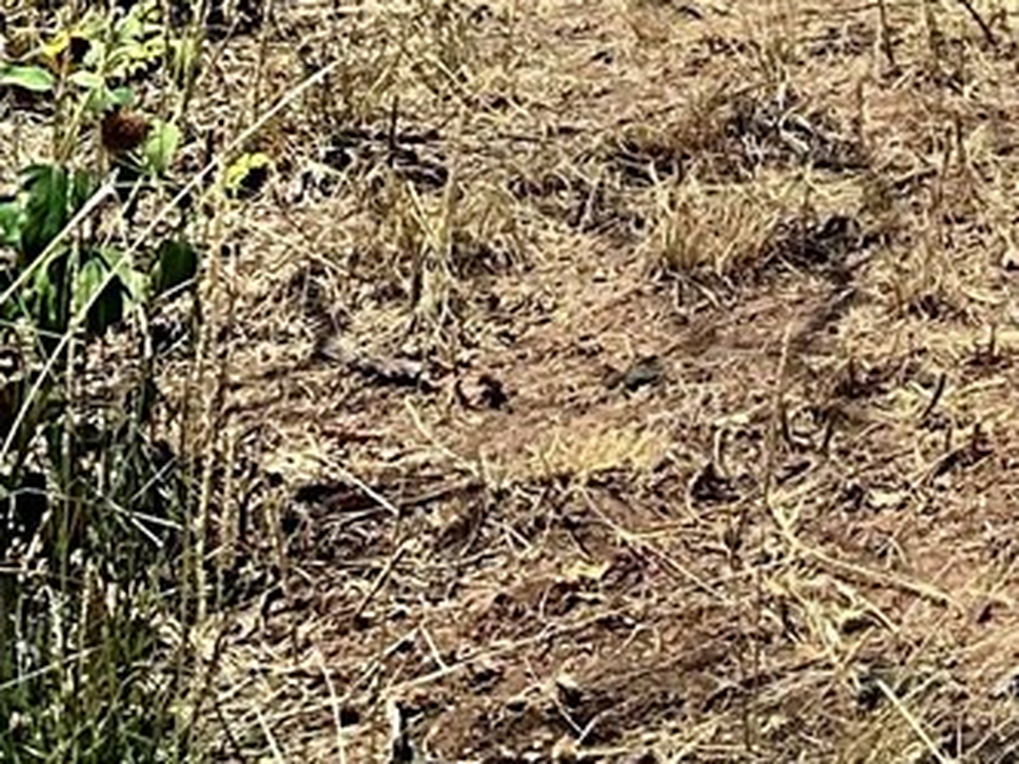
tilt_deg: +2.3
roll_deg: +0.5
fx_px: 4357
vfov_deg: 9.0
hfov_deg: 11.3
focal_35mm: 148
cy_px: -1103
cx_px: 2382
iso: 80
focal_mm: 6.86
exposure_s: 1/3717
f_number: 1.78
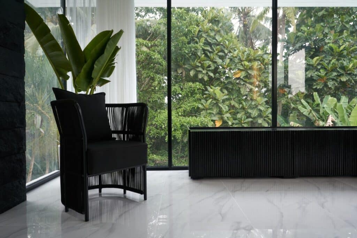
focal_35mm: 25
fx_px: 248
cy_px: 119
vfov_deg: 51.3
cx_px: 178
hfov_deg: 71.5
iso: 400
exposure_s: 1/60
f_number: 5.6
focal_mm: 25
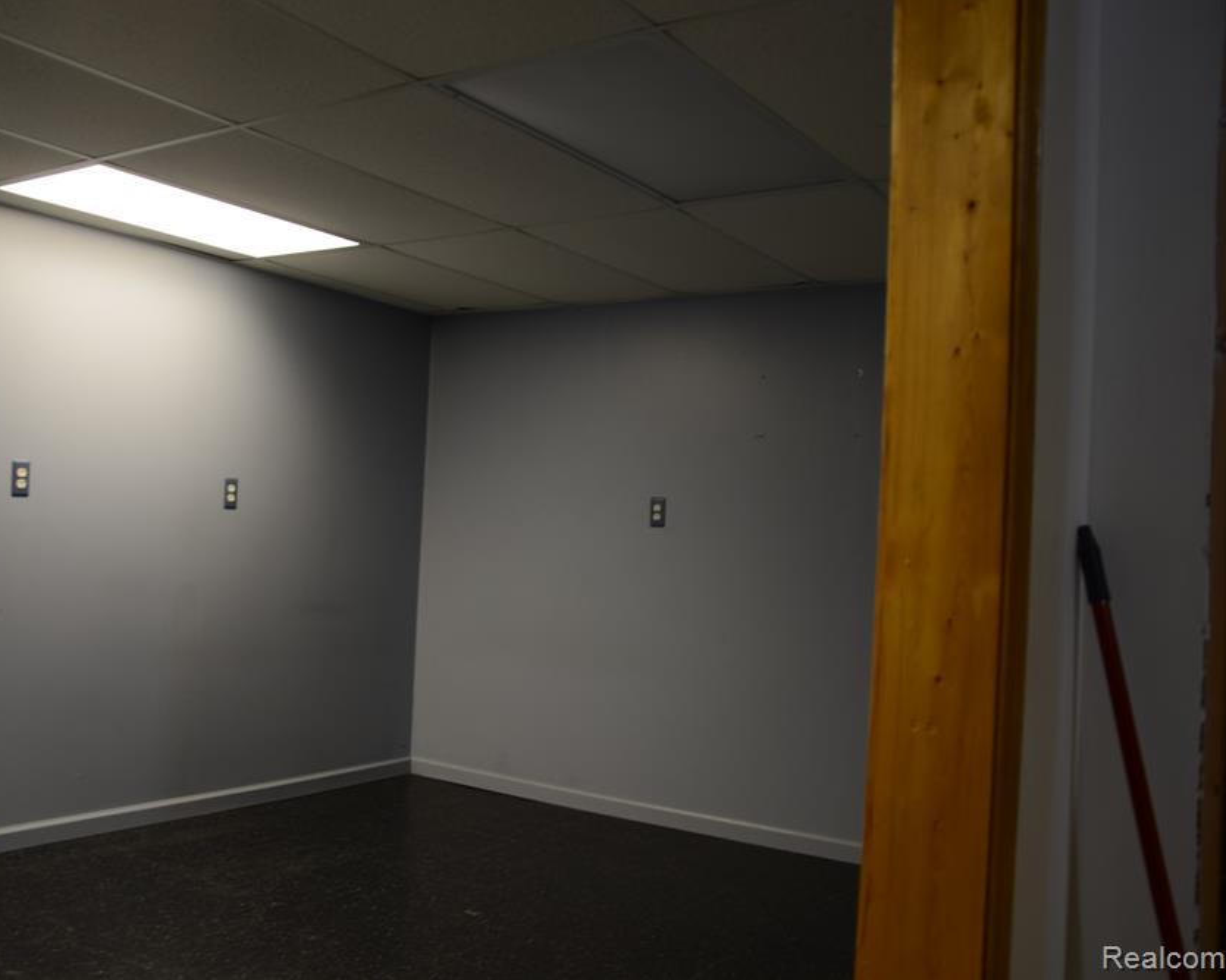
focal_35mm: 31
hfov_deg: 56.8
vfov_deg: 47.1
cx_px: 499
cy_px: 484
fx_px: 1125
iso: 100
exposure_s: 1/10
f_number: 3.5
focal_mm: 18
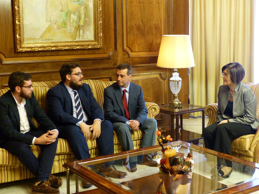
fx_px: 404
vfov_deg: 27.0
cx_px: 130
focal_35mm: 54
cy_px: 97
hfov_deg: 35.5
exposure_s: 1/13
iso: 400
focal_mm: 9.8
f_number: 2.8
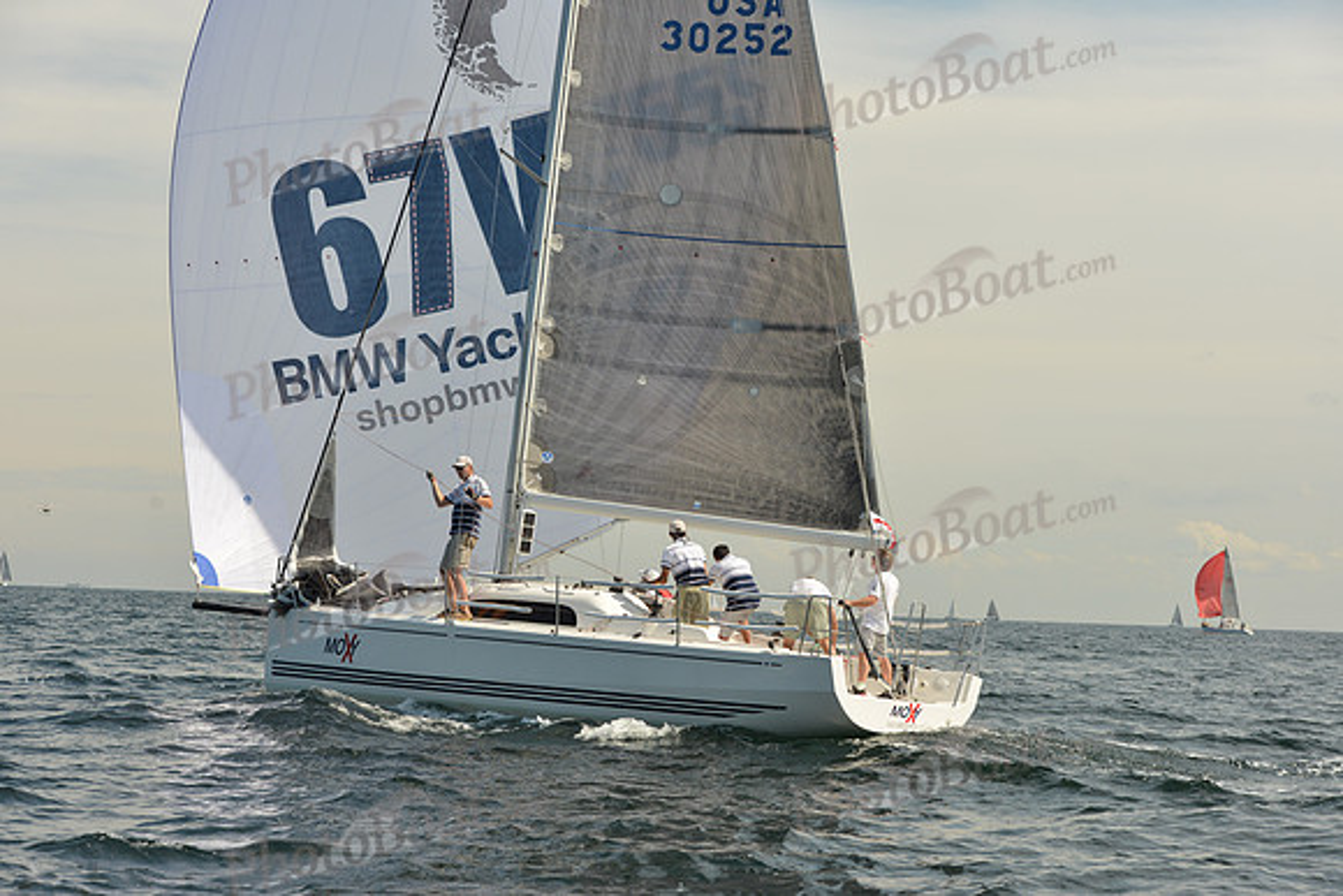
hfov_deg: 28.8
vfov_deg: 19.5
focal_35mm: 70
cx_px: 672
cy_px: 448
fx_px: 2612
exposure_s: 1/1250
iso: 320
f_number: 8
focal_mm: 70
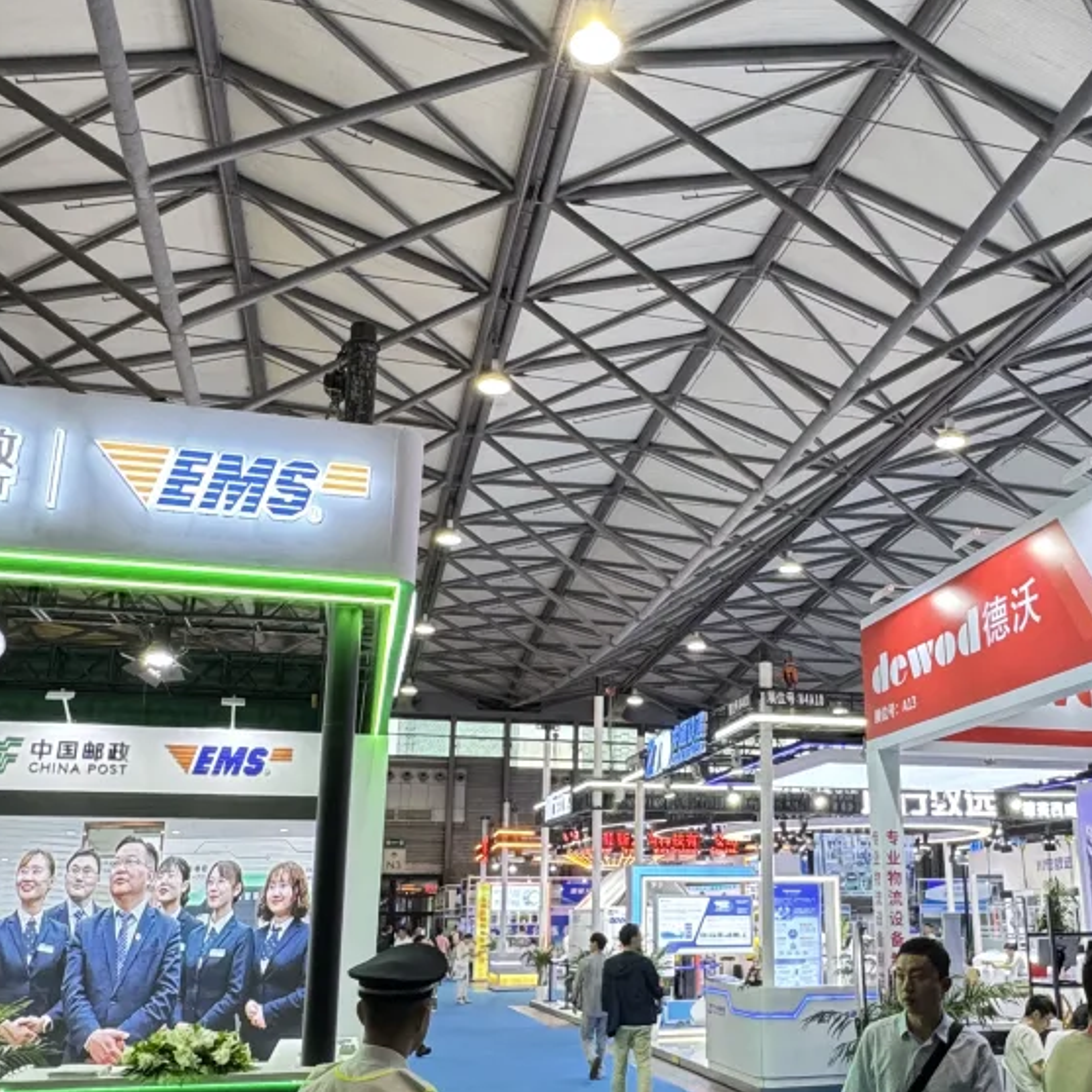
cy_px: 625
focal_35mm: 32
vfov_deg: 50.9
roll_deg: +0.3
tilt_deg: +14.5
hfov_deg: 50.7
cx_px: 665
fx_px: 1142
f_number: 2.2
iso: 250
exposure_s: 1/96
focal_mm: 2.22
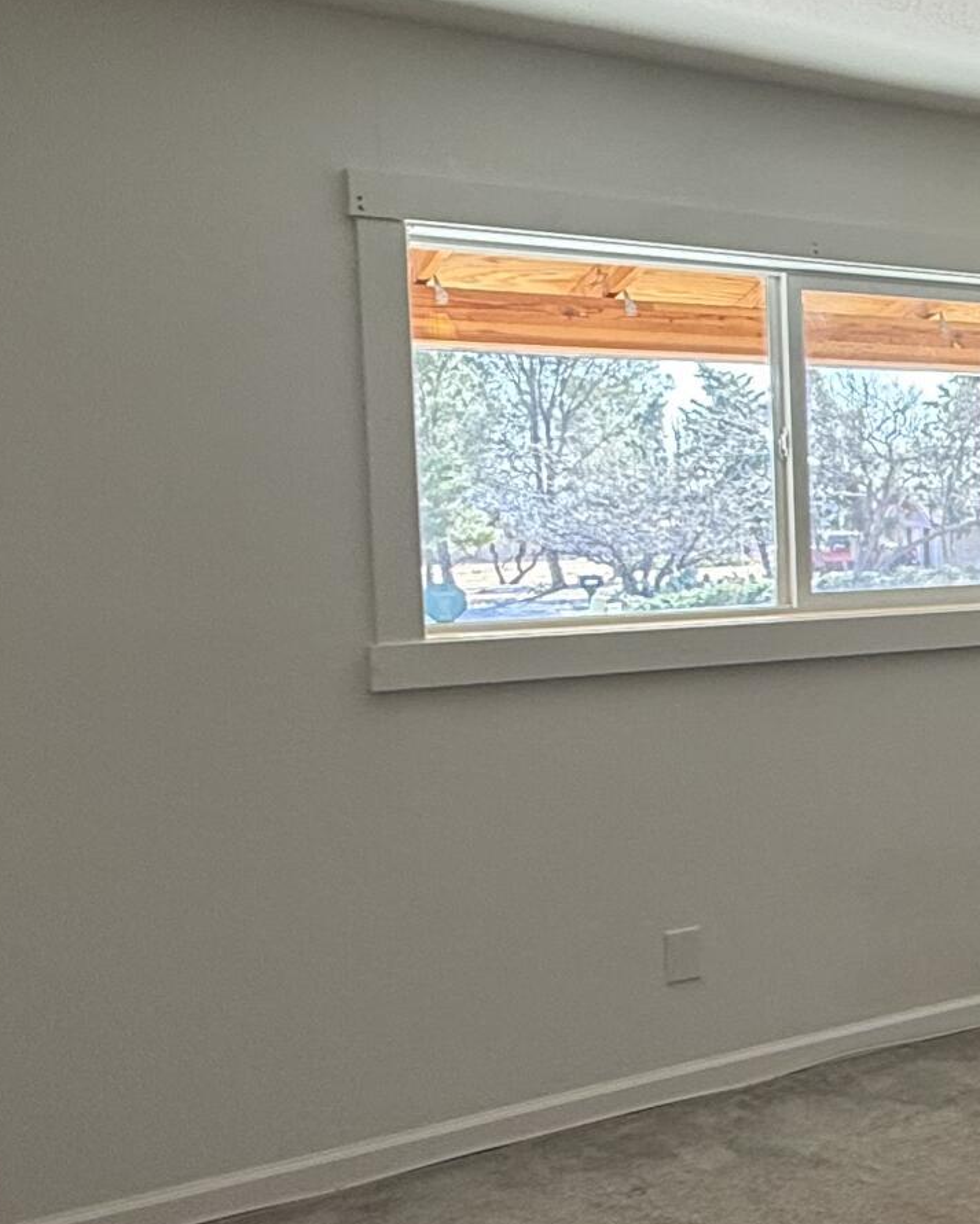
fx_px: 1667
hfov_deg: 25.6
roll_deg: +0.4
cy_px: 592
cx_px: 1425
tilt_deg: -3.6
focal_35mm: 46
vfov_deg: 40.3
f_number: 2.2
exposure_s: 1/120
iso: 125
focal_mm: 2.22
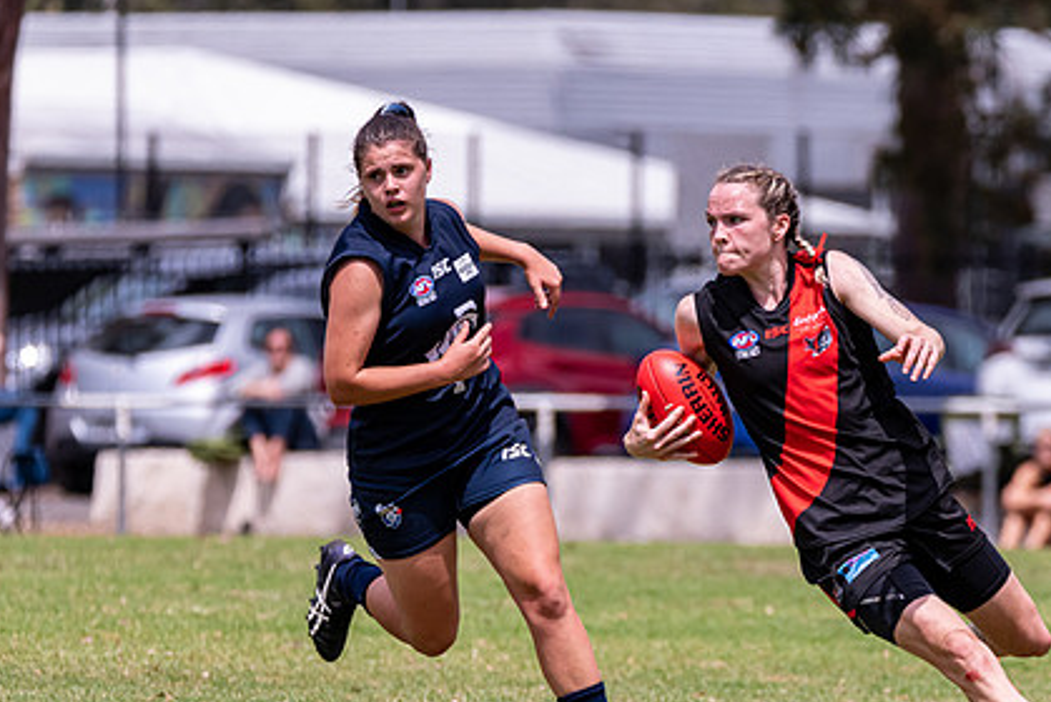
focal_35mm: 533
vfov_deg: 2.6
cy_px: 480
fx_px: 15571
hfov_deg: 3.9
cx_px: 630
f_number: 6.3
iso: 800
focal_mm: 320
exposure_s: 1/4000
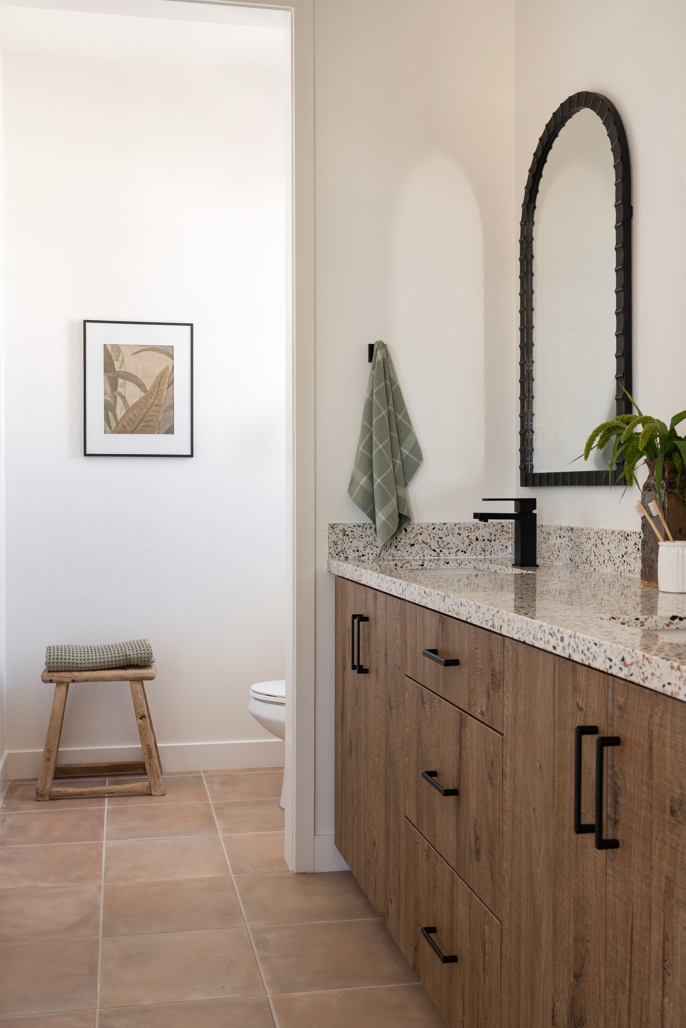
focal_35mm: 35
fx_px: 1000
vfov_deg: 54.4
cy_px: 514
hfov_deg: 37.9
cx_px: 343
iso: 250
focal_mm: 35
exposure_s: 1/4
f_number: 9
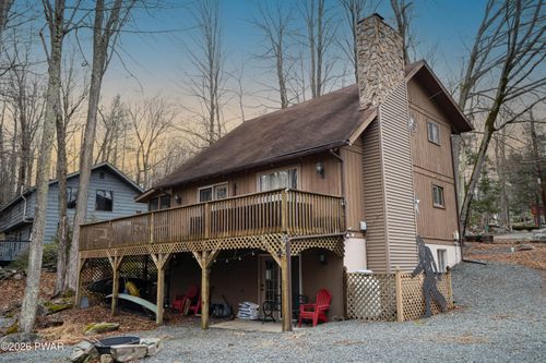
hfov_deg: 63.7
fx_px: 440
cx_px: 273
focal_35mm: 29
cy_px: 182
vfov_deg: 44.9
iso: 100
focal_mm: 29
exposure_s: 1/80
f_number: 4.5
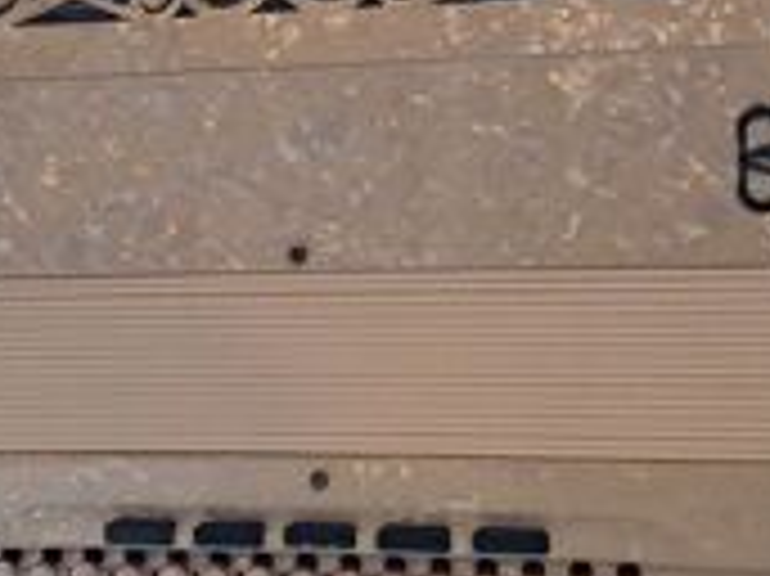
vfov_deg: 19.3
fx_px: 1689
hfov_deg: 25.5
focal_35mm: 76
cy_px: 180
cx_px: 257
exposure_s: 1/50
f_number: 1.8
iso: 400
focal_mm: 4
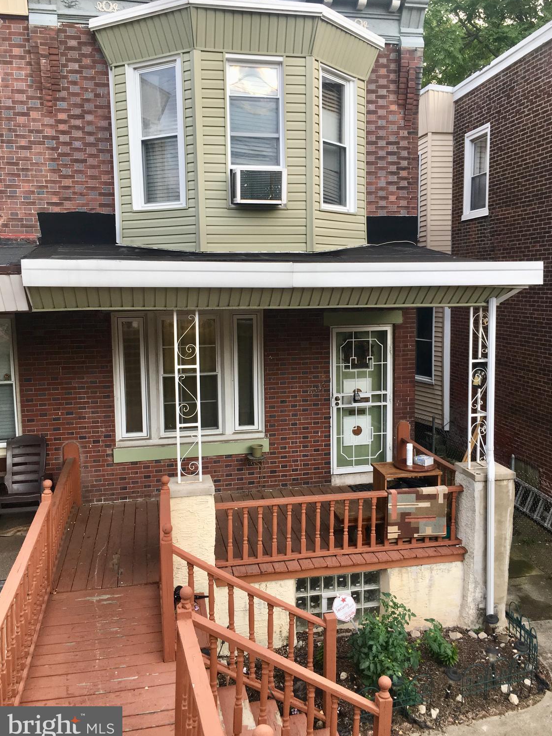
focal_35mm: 30
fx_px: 638
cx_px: 284
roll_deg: +0.1
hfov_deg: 46.8
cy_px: 366
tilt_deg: -6.2
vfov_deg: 60.0
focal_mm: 4.15
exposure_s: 1/120
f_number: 2.2
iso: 32
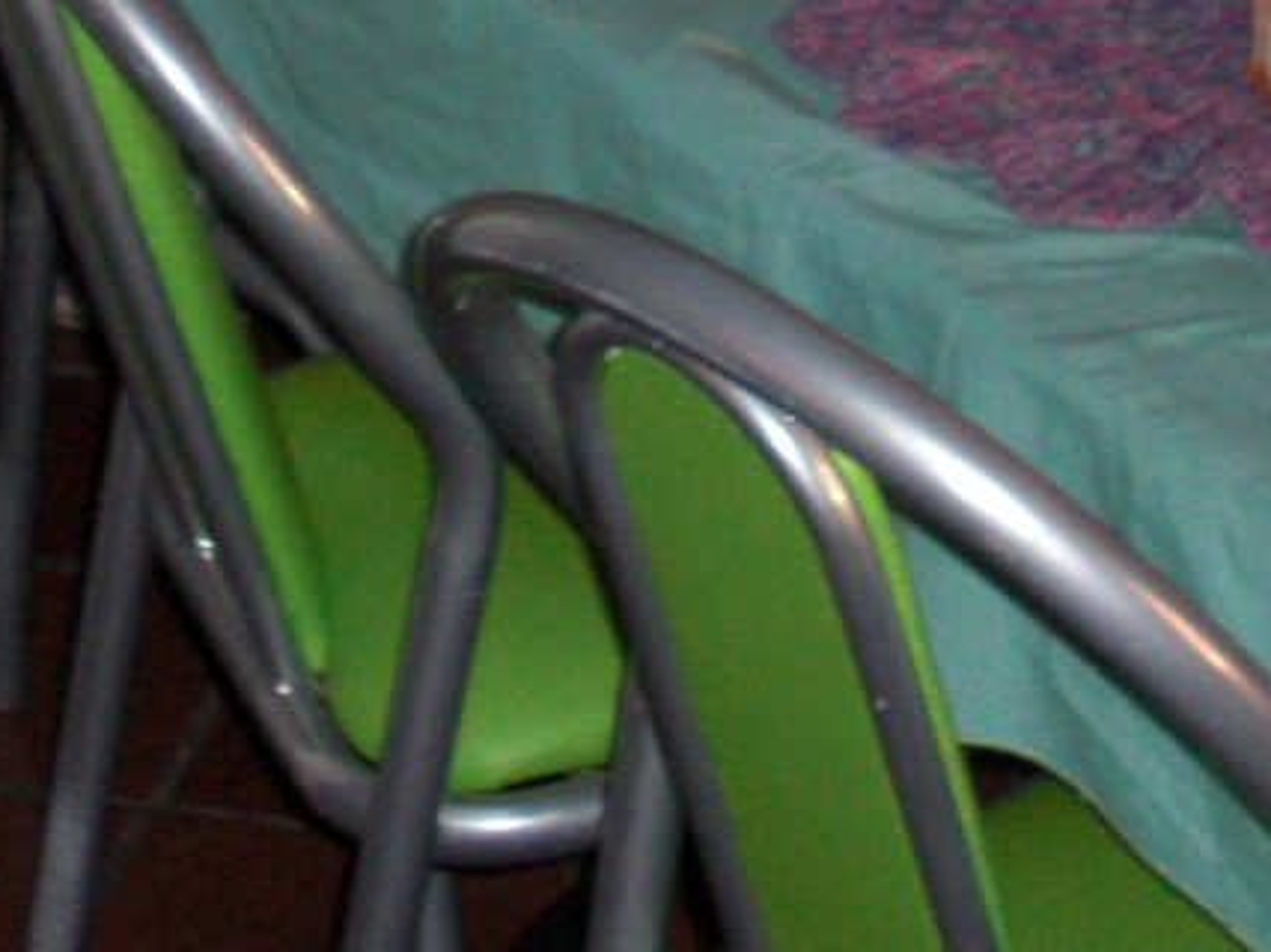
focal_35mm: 135
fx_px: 4955
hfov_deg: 14.6
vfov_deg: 10.3
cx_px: 366
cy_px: -785
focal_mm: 6.3
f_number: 2.8
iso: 200
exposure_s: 1/60
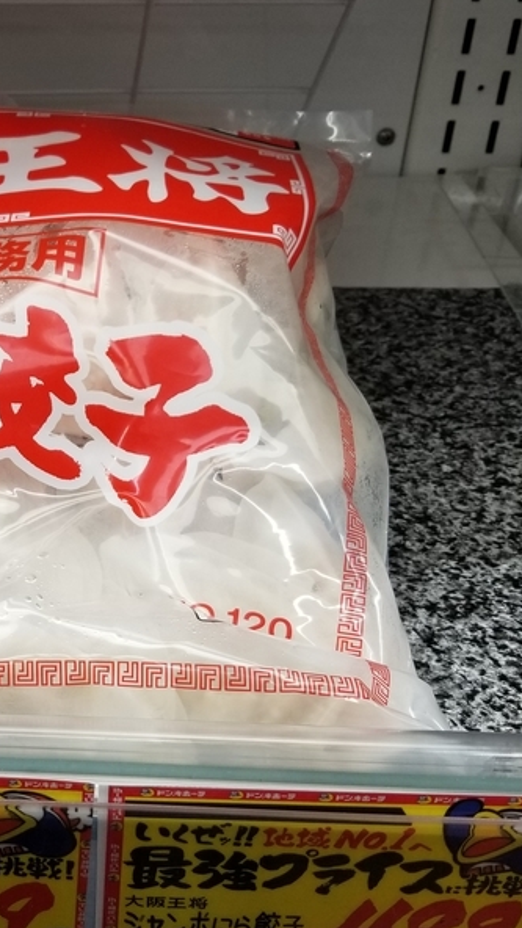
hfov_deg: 22.8
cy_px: 505
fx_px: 1206
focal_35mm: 49
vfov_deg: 42.1
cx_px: -74
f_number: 1.7
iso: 50
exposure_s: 1/158
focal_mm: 4.25
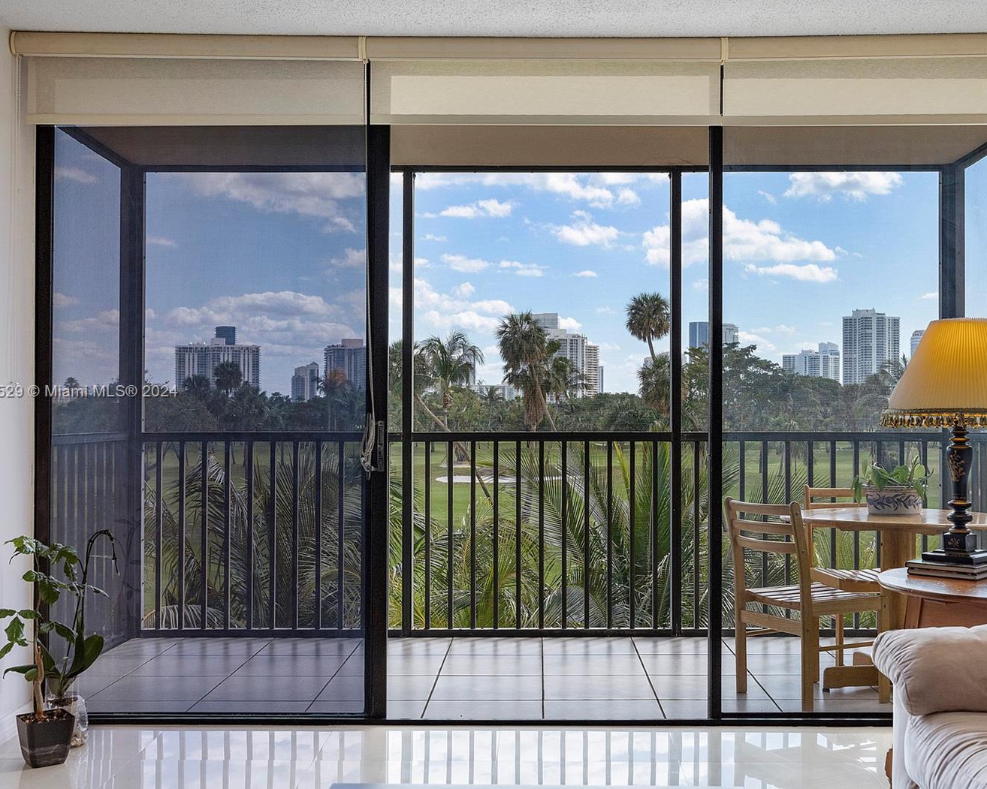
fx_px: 1168
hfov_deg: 45.7
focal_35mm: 40
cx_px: 539
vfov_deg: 37.3
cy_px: 393
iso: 640
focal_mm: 35
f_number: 8
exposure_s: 1/320
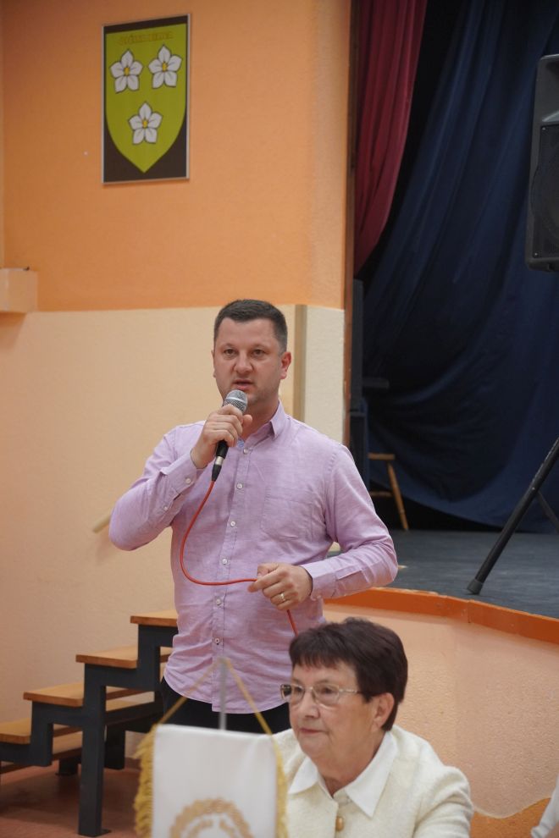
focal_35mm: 69
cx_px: 280
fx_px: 1600
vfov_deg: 29.4
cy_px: 419
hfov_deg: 19.8
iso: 2000
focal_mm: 45.8
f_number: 3.5
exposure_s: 1/160
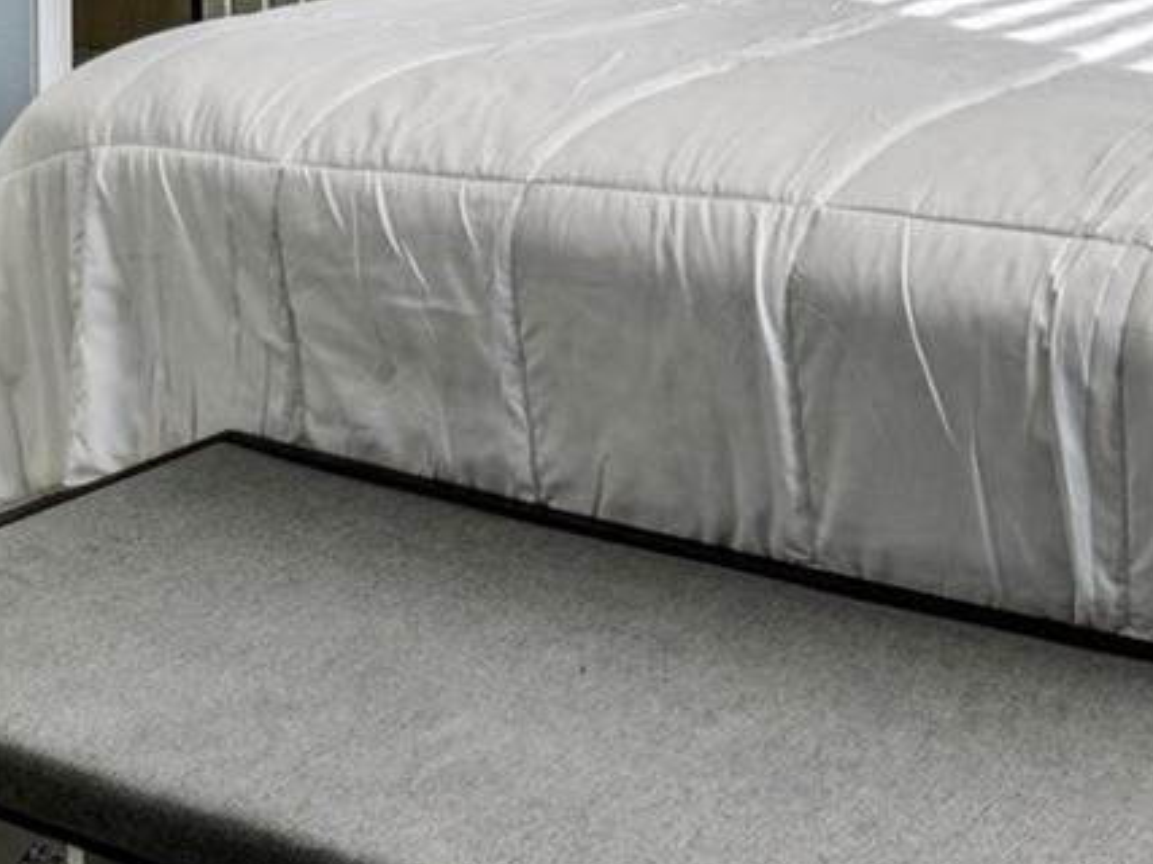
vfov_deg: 23.3
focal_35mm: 54
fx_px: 1798
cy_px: -313
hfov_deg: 28.9
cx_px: 1499
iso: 400
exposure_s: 1/125
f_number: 8
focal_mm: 10
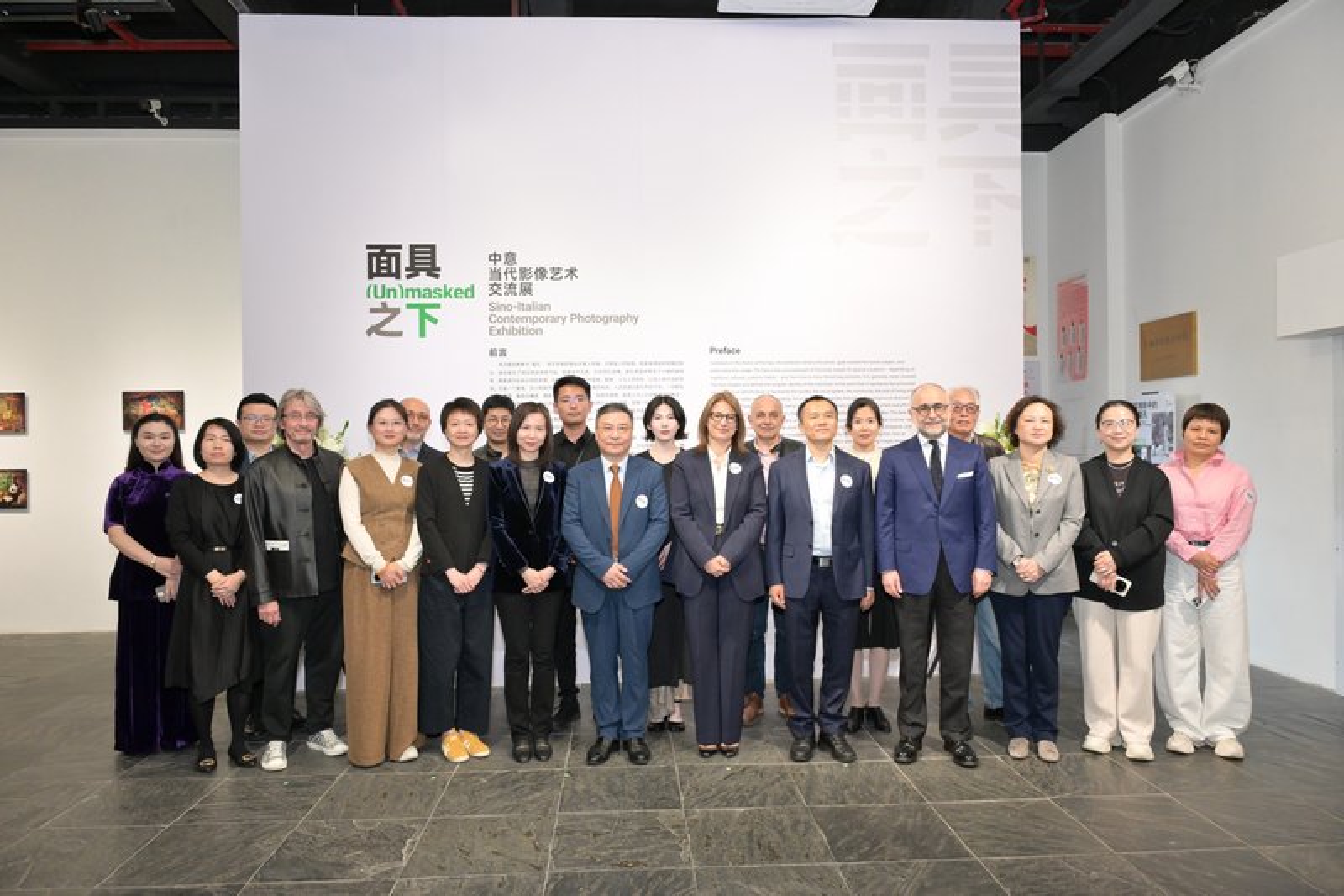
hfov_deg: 73.8
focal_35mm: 24
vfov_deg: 53.1
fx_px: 896
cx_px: 672
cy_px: 448
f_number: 5.6
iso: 2200
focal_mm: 24
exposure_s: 1/160
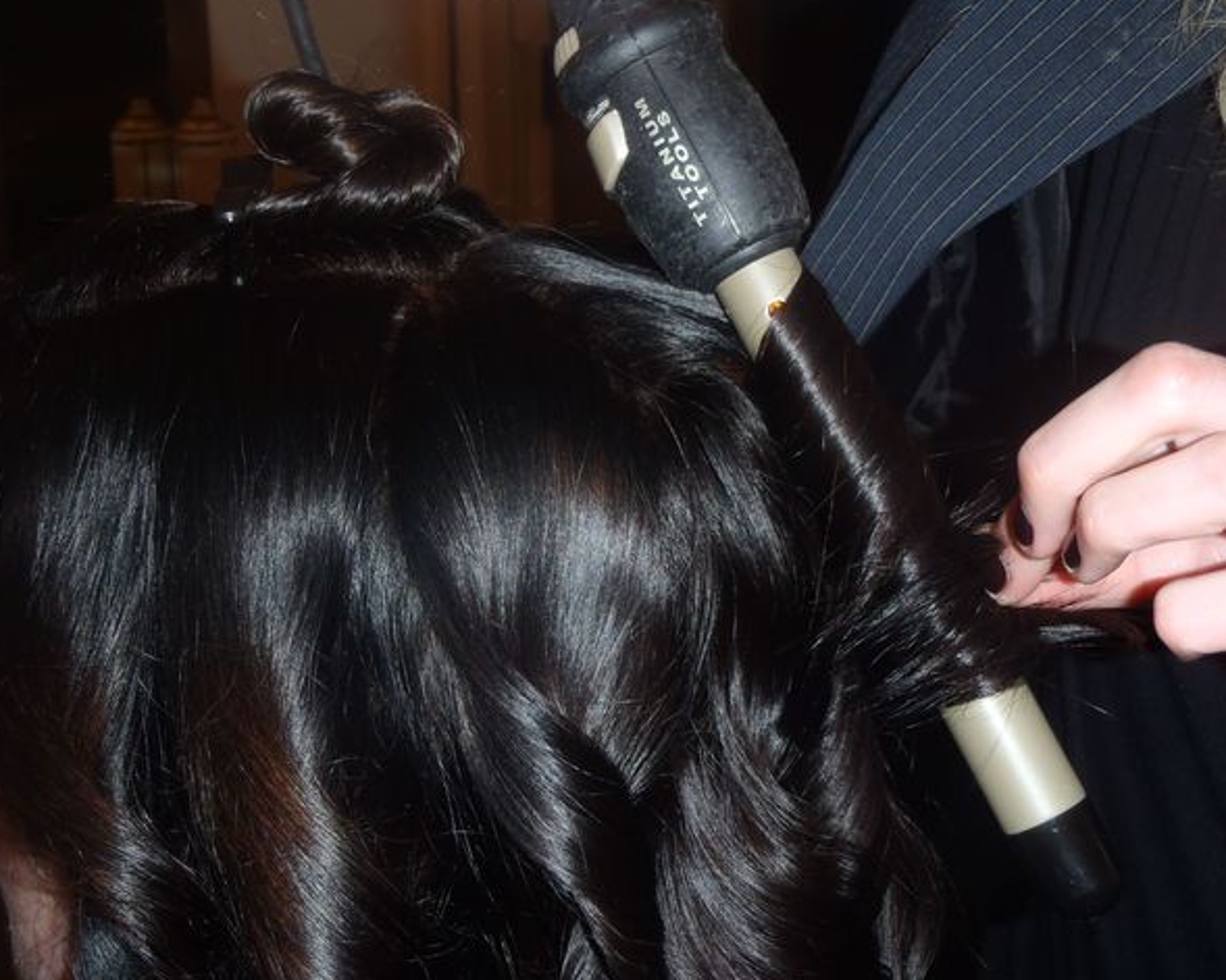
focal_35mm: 52
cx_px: 637
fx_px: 1887
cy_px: 485
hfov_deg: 36.0
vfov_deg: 29.1
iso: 100
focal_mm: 8.8
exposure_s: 1/40
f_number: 4.9
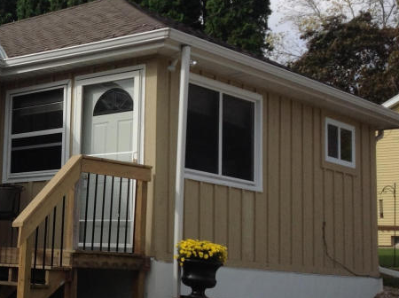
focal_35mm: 80
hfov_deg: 22.9
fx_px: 921
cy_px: 151
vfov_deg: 18.4
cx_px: -47
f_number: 2.4
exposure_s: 1/1314
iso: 50
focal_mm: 4.28
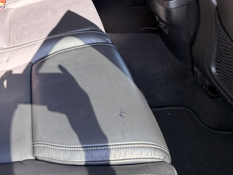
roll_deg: +3.1
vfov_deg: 30.8
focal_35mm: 38
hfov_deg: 43.5
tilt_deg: -21.7
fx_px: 256
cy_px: -44
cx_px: 12
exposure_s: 1/121
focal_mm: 2.22
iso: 125
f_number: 2.2
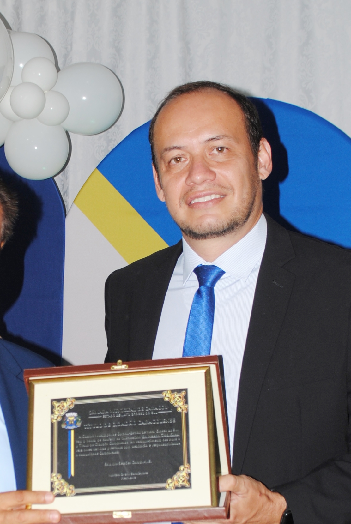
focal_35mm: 77
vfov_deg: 26.1
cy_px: 350
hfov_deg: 17.7
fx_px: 1123
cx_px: 88
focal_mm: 22
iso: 100
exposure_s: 1/40
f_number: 4.5
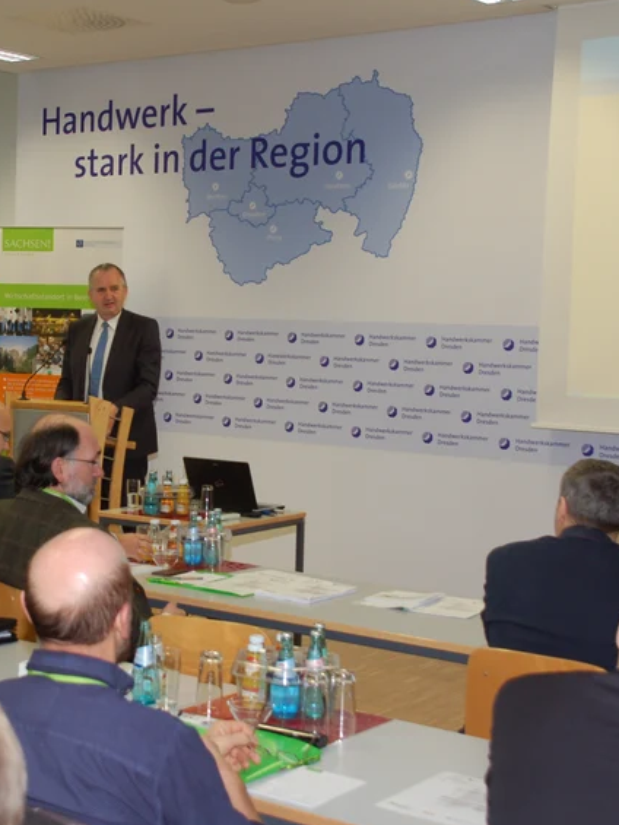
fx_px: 1359
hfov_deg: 25.3
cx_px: 142
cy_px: 412
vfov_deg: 33.8
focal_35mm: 57
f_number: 5
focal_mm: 26
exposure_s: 1/60
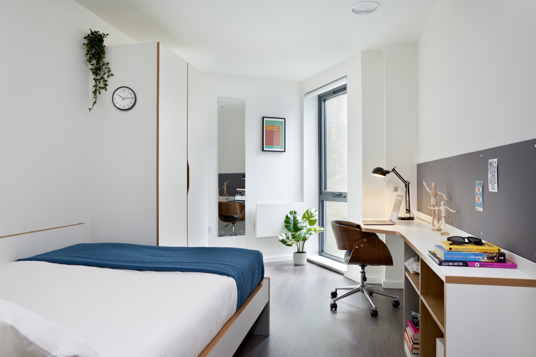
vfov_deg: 53.2
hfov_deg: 73.7
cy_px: 178
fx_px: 357
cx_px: 268
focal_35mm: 24
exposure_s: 1/1.59
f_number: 10
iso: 50
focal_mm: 24
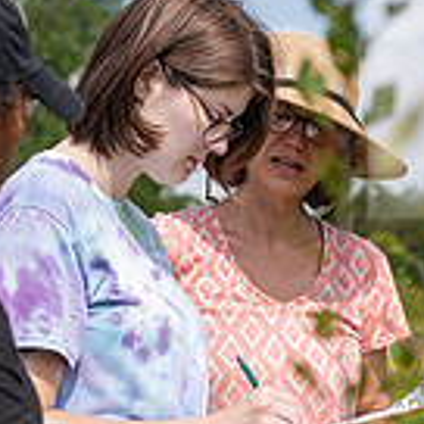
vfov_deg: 8.6
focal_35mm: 203
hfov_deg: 8.6
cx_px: 274
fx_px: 2813
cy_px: 335
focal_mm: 56
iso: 50
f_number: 3.5
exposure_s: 1/500
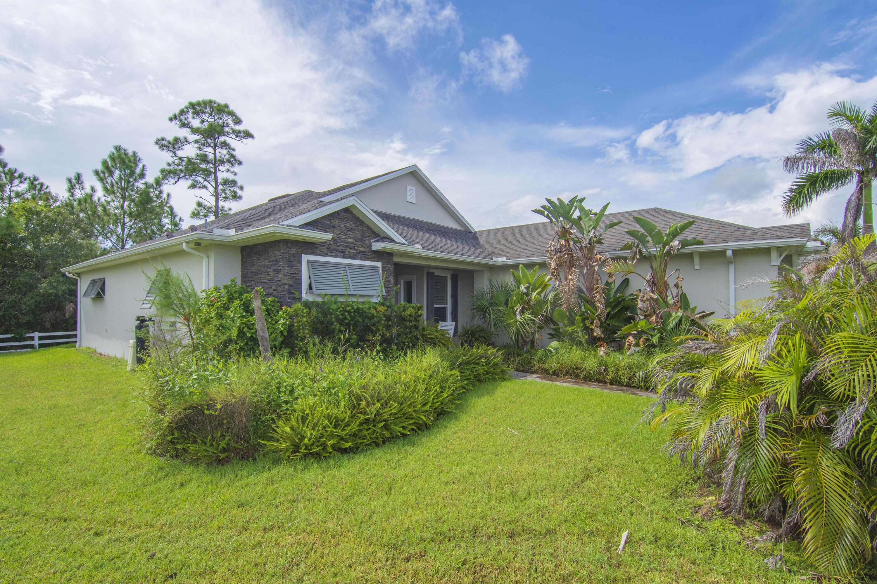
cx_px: 438
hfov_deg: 73.7
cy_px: 292
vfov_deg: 53.1
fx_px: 585
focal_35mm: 24
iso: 100
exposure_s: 1/250
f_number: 8
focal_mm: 16
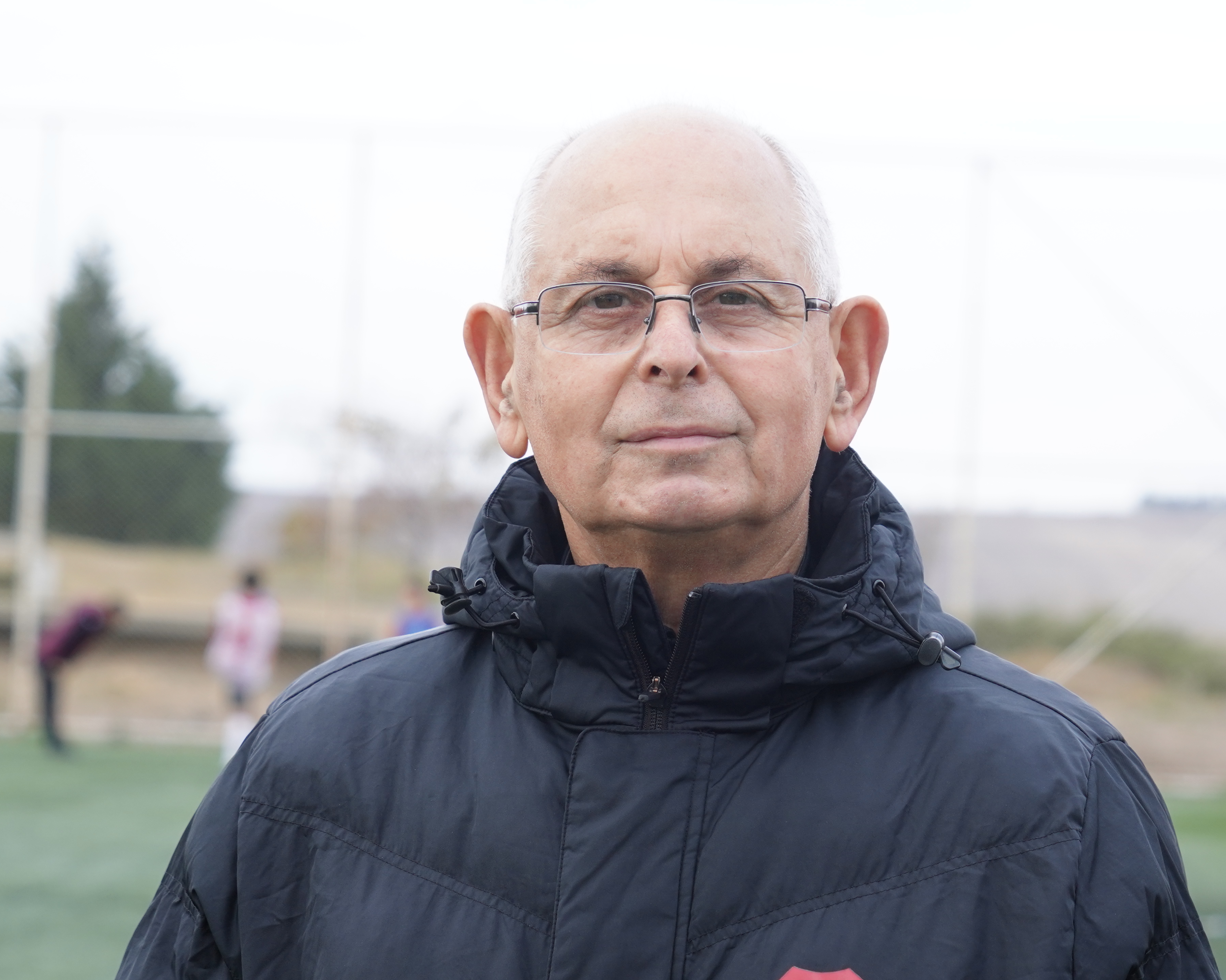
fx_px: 5551
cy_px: 636
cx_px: 701
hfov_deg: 12.6
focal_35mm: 153
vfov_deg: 10.1
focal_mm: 98
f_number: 6.3
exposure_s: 1/200
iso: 400
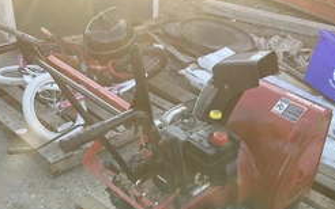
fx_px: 457
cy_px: 162
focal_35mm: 50
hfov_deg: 40.3
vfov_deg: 25.5
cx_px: 170
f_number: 1.8
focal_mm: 3
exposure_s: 1/247
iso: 25
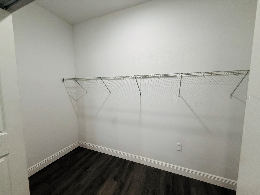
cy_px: 98
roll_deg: -0.8
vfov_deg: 85.7
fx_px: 105
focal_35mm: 14
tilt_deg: -3.9
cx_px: 130
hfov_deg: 102.1
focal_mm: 2.22
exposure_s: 1/120
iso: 320
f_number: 2.2
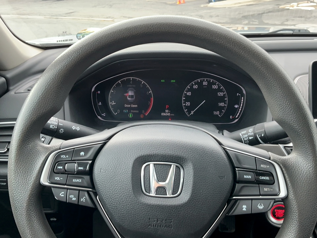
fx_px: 275
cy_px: 119
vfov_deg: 46.8
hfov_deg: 60.0
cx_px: 158
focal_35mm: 30
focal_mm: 3
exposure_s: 1/120
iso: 32
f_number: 1.8
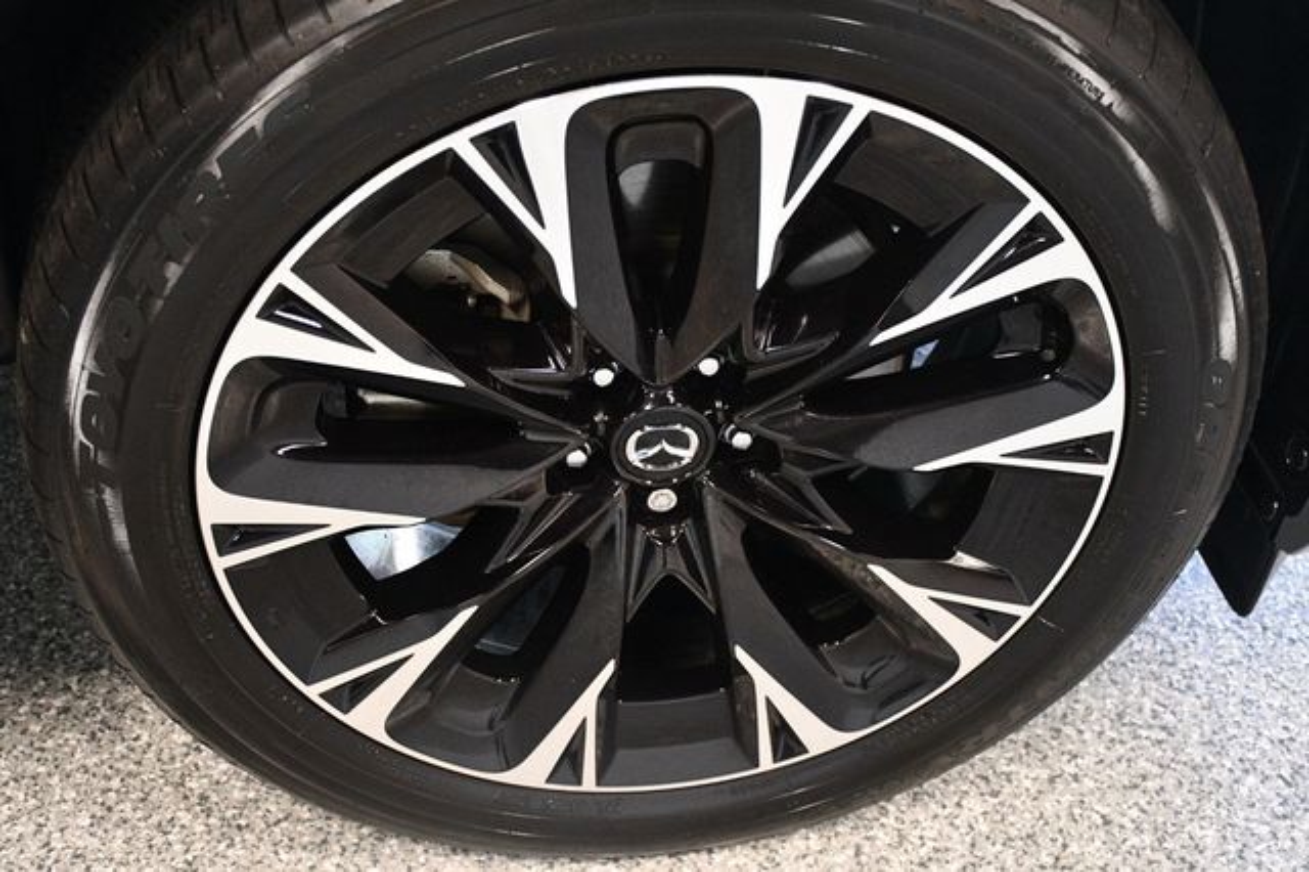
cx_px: 654
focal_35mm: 57
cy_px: 436
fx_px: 2071
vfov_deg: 23.8
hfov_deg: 35.1
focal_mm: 38
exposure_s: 1/60
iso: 3600
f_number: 4.2
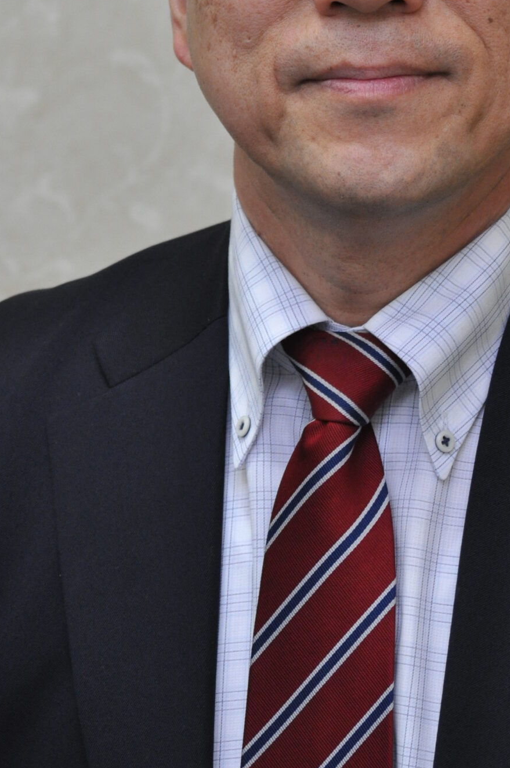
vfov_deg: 10.1
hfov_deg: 6.7
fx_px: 4326
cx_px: 406
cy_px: 159
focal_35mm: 203
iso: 800
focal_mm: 70
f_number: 6.3
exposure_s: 1/80
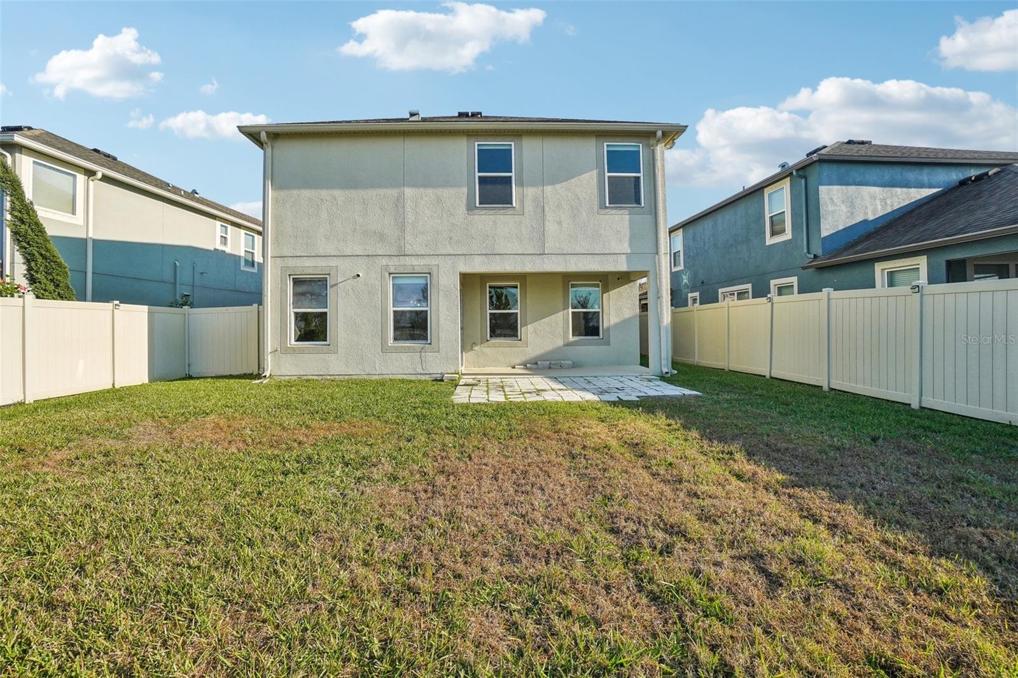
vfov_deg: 77.3
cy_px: 339
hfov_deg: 100.4
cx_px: 509
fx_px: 424
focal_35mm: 15
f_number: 8
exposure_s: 1/640
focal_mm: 10
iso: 400
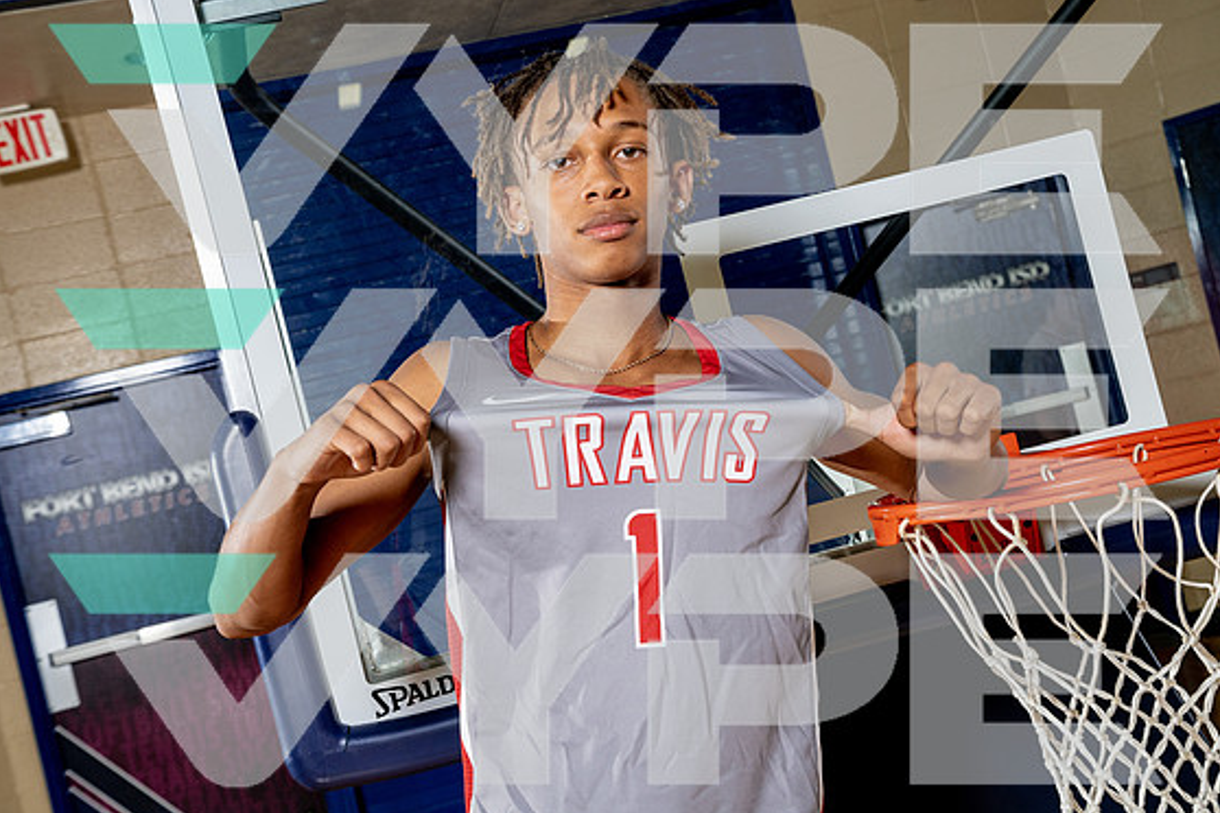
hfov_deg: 38.2
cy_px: 405
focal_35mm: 52
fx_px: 1762
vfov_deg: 26.0
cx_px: 612
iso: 400
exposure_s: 1/250
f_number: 7.1
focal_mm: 50
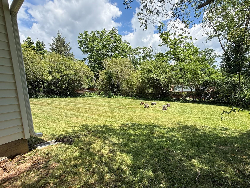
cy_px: 105
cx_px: 140
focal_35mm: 17
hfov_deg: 90.6
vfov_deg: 74.5
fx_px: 123
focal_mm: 2.22
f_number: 2.2
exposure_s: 1/751
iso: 50
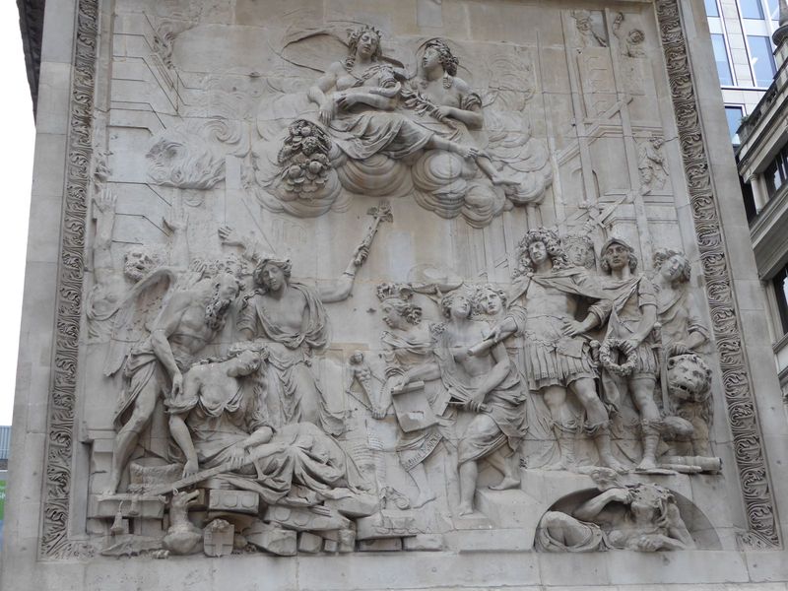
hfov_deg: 33.8
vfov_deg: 25.7
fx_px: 1298
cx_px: 394
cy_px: 296
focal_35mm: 57
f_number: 4.1
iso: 80
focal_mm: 9.6
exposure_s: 1/80
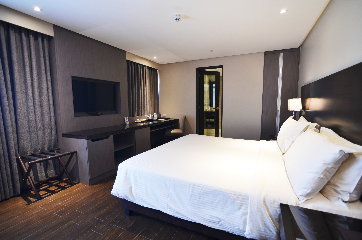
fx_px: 166
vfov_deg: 71.8
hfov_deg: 95.1
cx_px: 181
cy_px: 120
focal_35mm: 16
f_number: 2.8
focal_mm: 11
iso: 100
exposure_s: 1/15
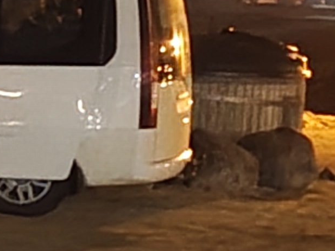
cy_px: 378
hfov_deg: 5.6
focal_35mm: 332
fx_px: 3214
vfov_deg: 4.5
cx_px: -648
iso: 9380
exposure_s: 1/10
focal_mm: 5.56
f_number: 1.88
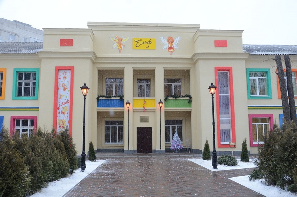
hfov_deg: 59.6
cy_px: 98
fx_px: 259
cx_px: 148
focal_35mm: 32
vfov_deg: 41.5
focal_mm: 21
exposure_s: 1/250
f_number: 11
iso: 1000
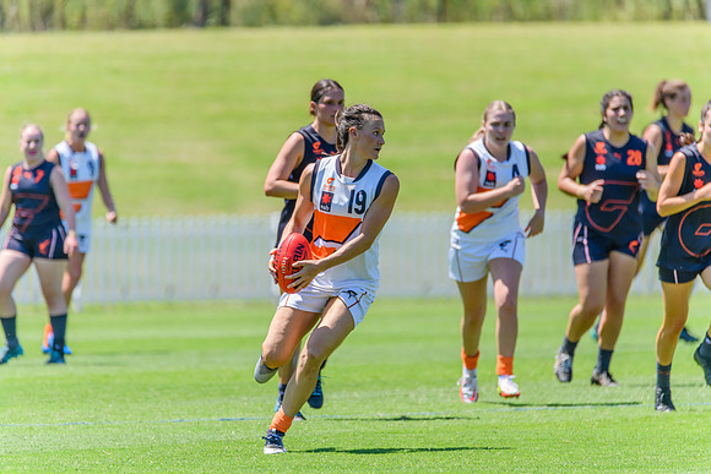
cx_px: 356
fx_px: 12158
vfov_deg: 2.2
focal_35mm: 615
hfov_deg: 3.3
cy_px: 237
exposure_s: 1/2000
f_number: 6.3
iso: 1000
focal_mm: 600
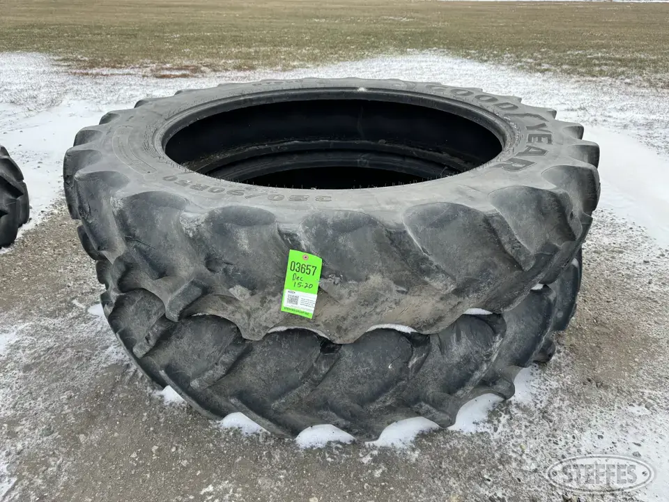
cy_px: 251
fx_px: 464
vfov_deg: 56.8
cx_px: 334
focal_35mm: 24
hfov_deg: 71.6
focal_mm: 6.86
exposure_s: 1/1010
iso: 80
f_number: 1.78
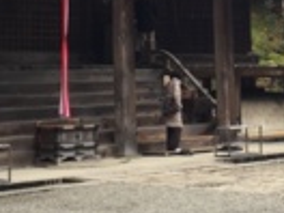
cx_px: 267
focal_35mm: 132
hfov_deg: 14.7
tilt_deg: +8.2
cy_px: -99
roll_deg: +1.9
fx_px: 1083
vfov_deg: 10.8
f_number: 2.2
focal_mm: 4.15
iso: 32
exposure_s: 1/206
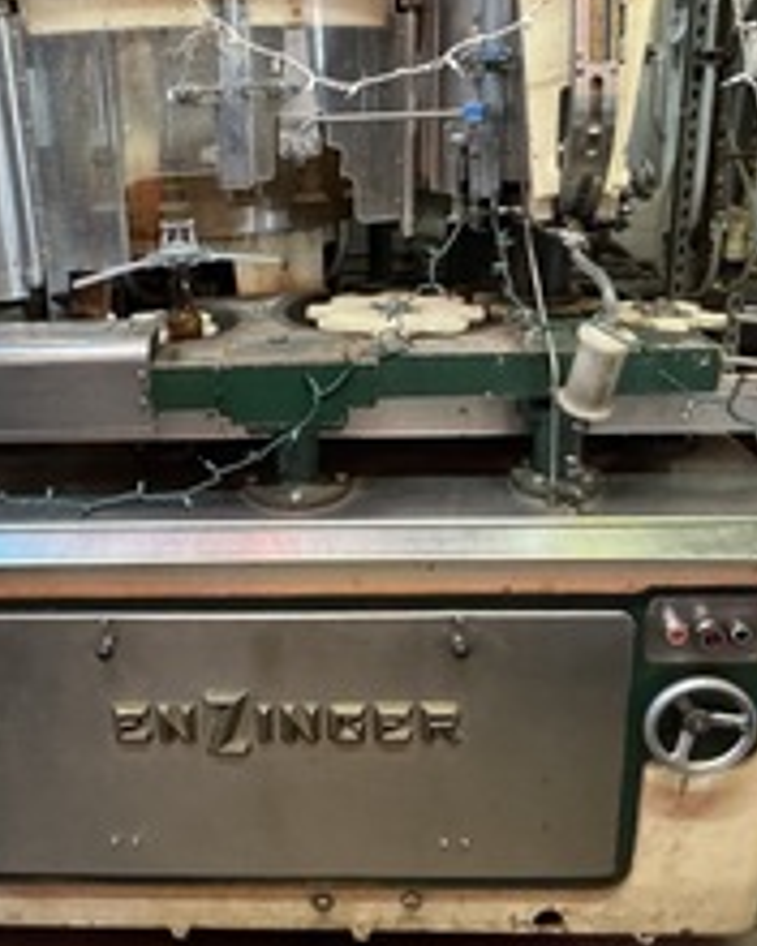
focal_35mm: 31
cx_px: 275
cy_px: 350
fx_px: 868
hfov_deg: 46.6
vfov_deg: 56.4
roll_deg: +2.7
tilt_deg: -17.5
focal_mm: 2.22
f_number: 2.2
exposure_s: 1/60
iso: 1000
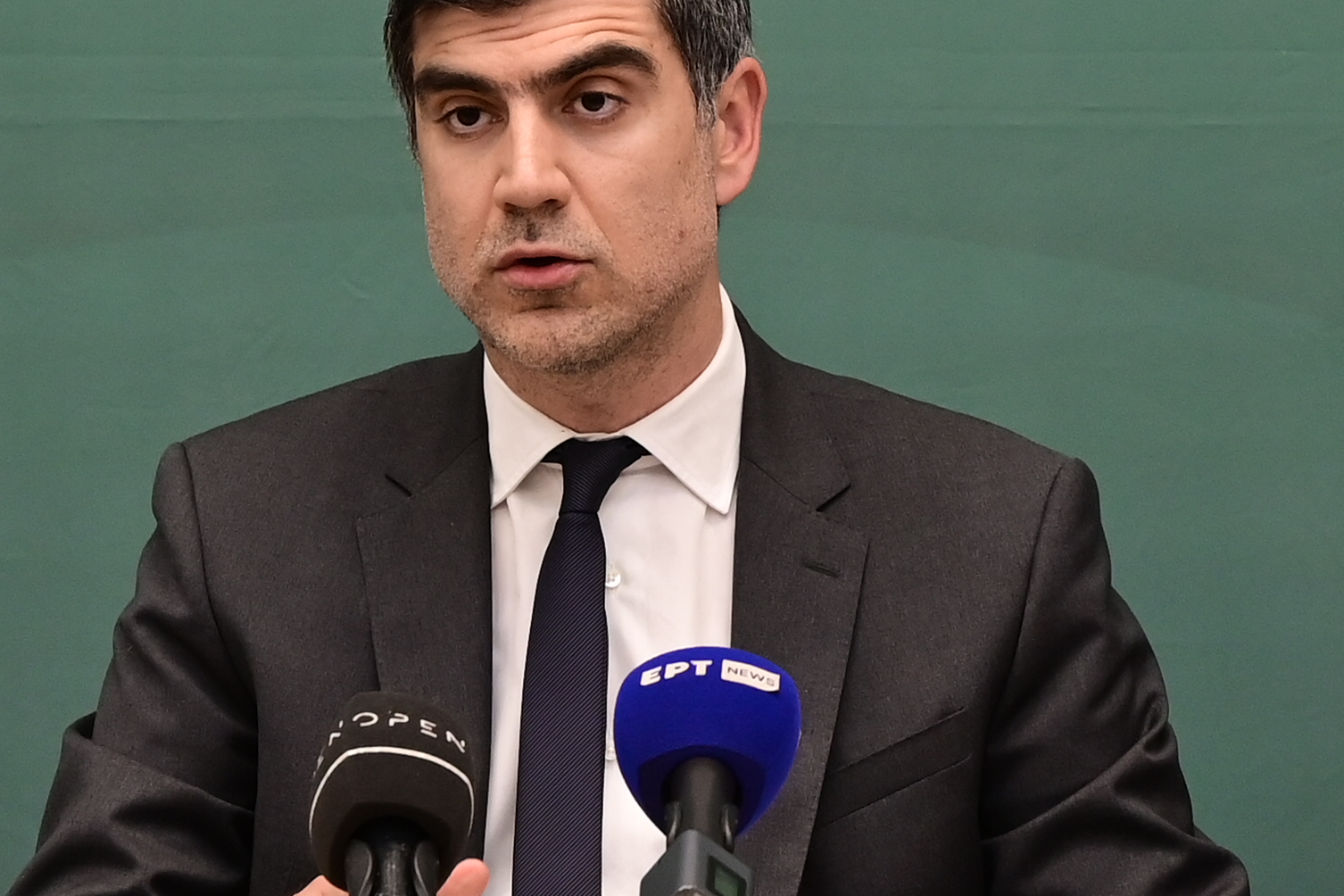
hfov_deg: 13.4
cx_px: 506
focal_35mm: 153
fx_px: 5712
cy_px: 354
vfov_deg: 9.0
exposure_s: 1/250
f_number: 4
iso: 1000
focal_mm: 120
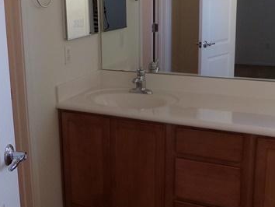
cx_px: 91
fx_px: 374
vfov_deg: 30.8
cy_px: 82
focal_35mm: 47
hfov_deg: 39.9
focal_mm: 4.7
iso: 200
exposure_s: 1/34
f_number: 3.2
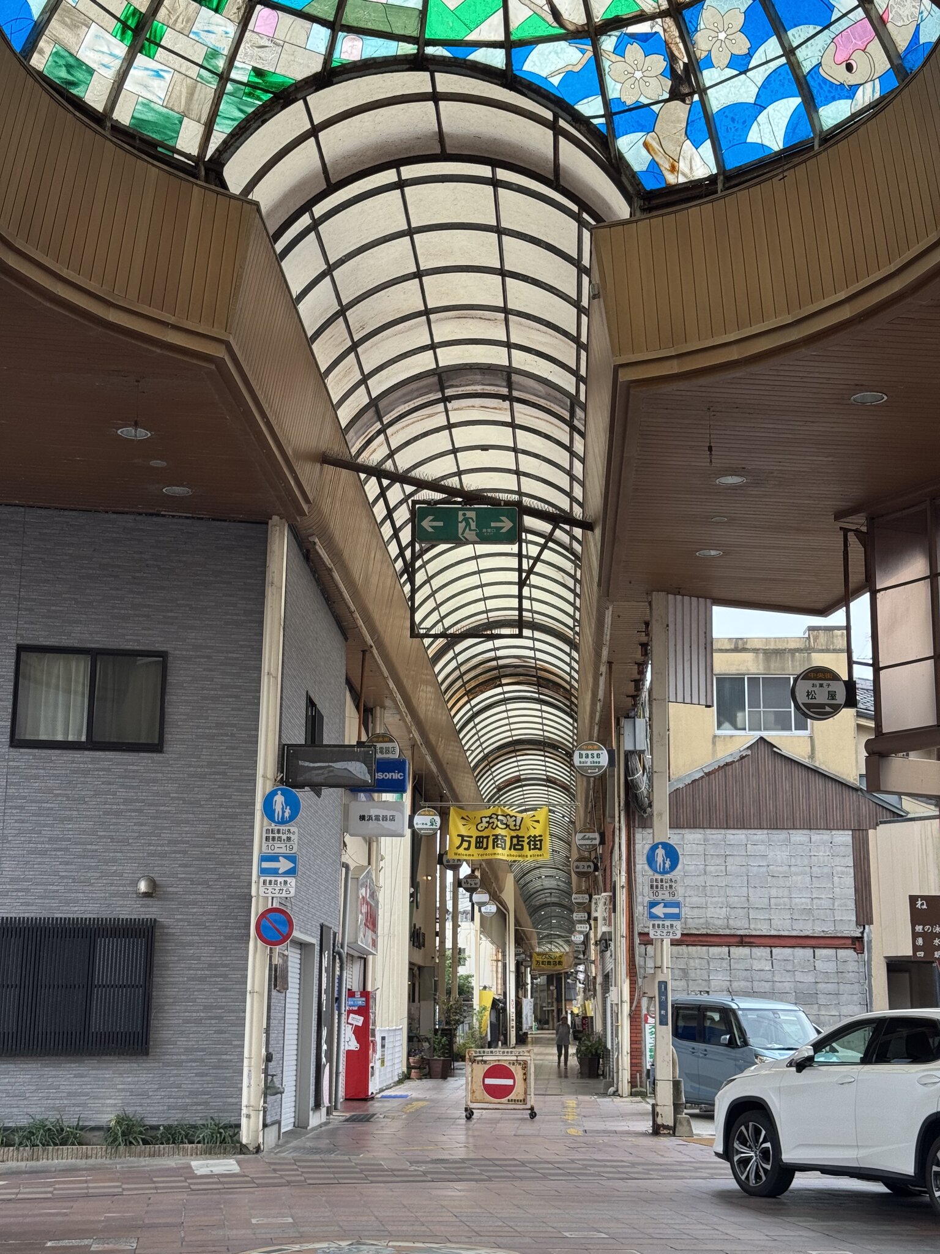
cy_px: 627
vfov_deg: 39.7
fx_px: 1738
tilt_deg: +12.0
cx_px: 470
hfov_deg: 30.3
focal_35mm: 48
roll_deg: -0.4
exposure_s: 1/514
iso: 64
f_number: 1.78
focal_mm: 6.76
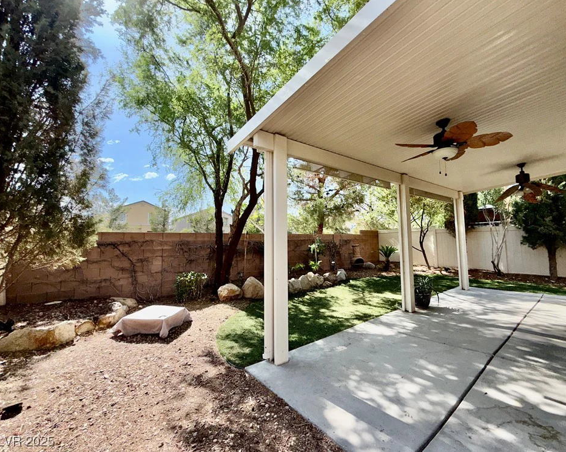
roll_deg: +0.4
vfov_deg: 84.0
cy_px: 222
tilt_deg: +4.6
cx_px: 303
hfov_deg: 96.6
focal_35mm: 15
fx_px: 251
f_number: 2.2
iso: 16
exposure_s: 1/686
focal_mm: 2.22
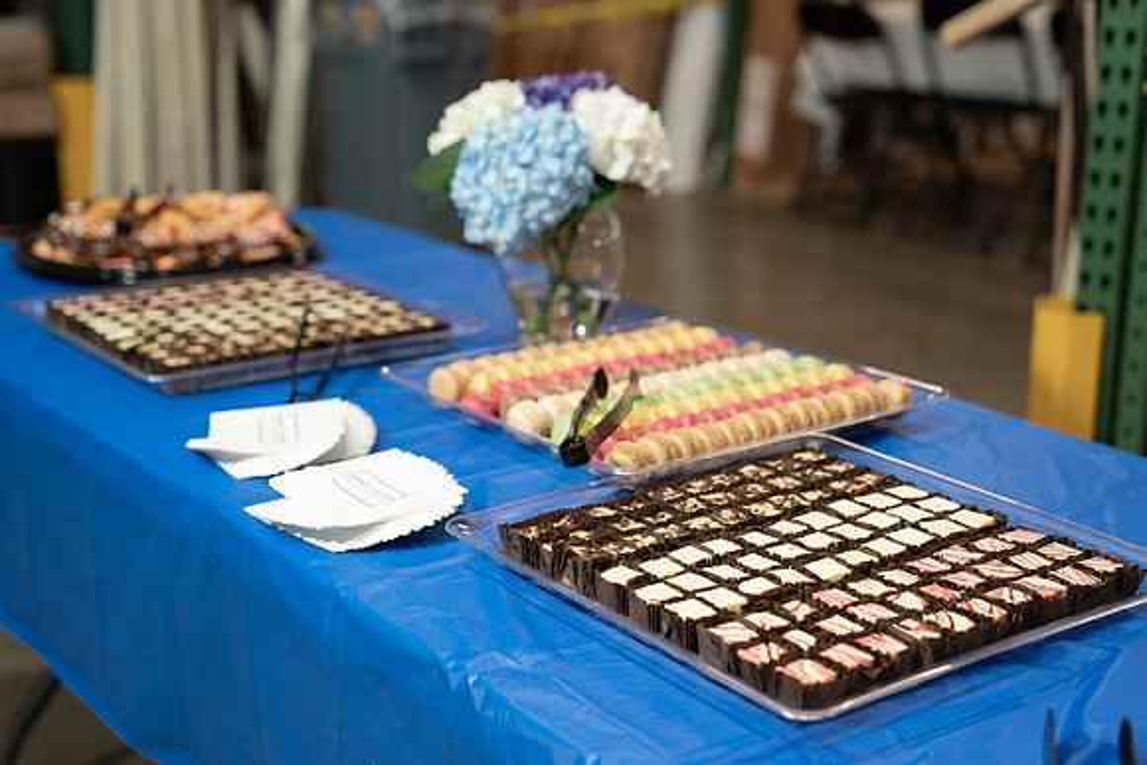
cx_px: 558
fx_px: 1801
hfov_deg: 35.3
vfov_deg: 24.0
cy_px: 383
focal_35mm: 57
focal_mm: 55
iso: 800
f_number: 2.8
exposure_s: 1/200
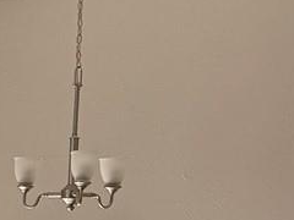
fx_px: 1359
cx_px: -600
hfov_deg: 9.5
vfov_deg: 8.9
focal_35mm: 160
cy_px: 375
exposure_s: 1/831
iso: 100
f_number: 1.78
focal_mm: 6.76
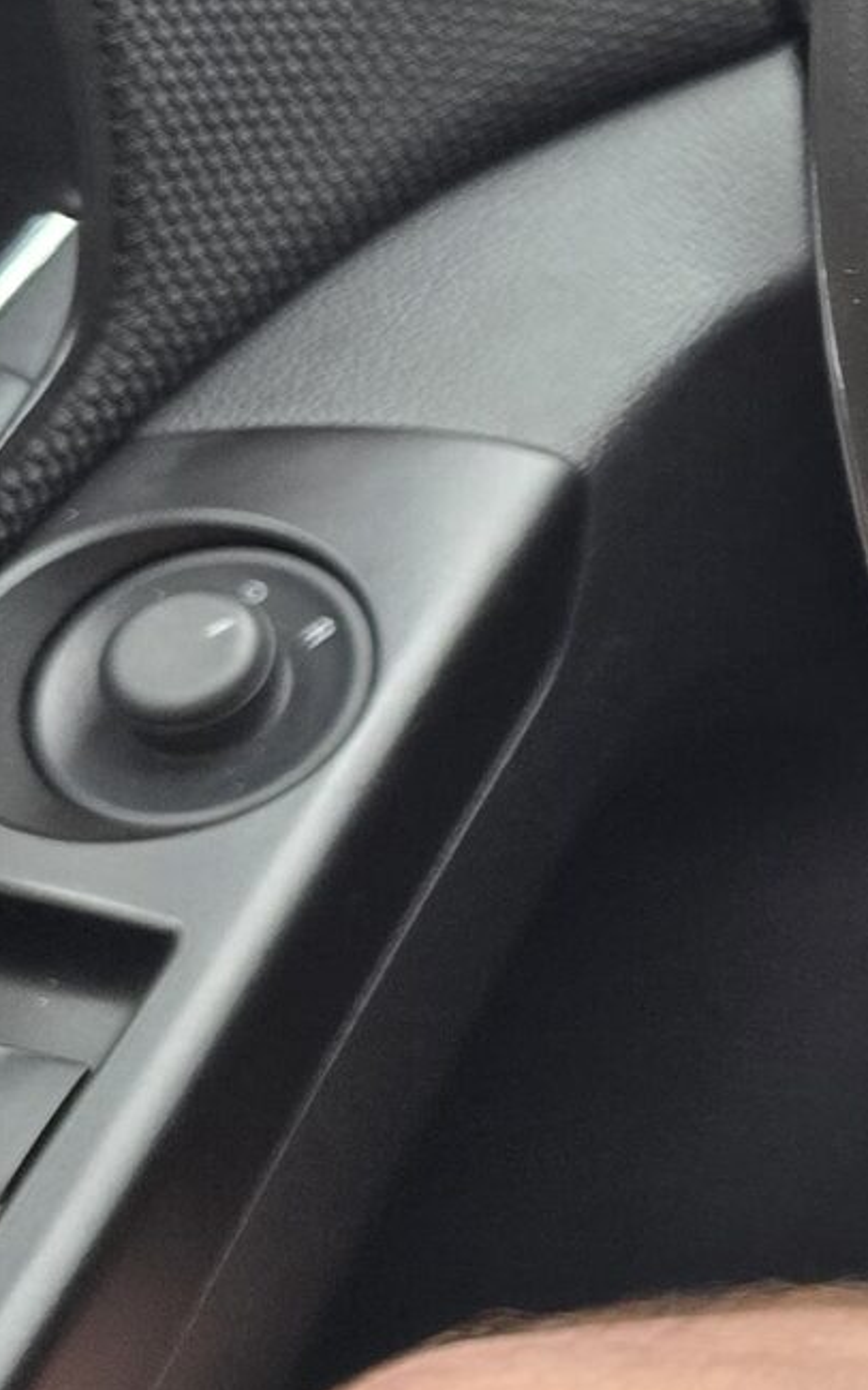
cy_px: 101
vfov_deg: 21.1
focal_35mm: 96
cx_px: 2696
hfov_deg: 9.9
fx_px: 3635
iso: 160
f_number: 1.7
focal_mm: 6.3
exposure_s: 1/180
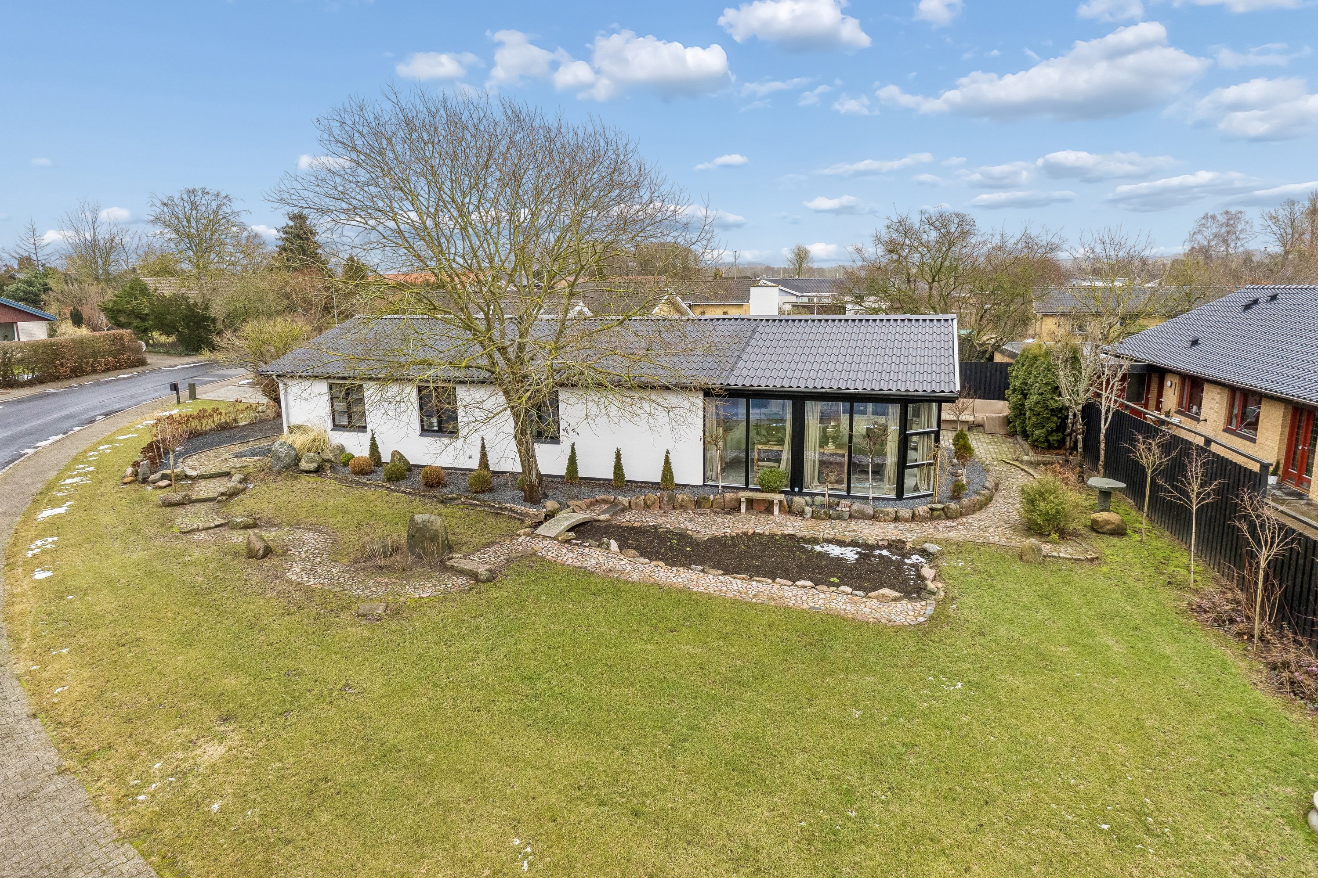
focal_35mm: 21
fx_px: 769
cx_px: 659
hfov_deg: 81.2
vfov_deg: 59.5
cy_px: 439
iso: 500
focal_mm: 14
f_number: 8
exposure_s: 1/250
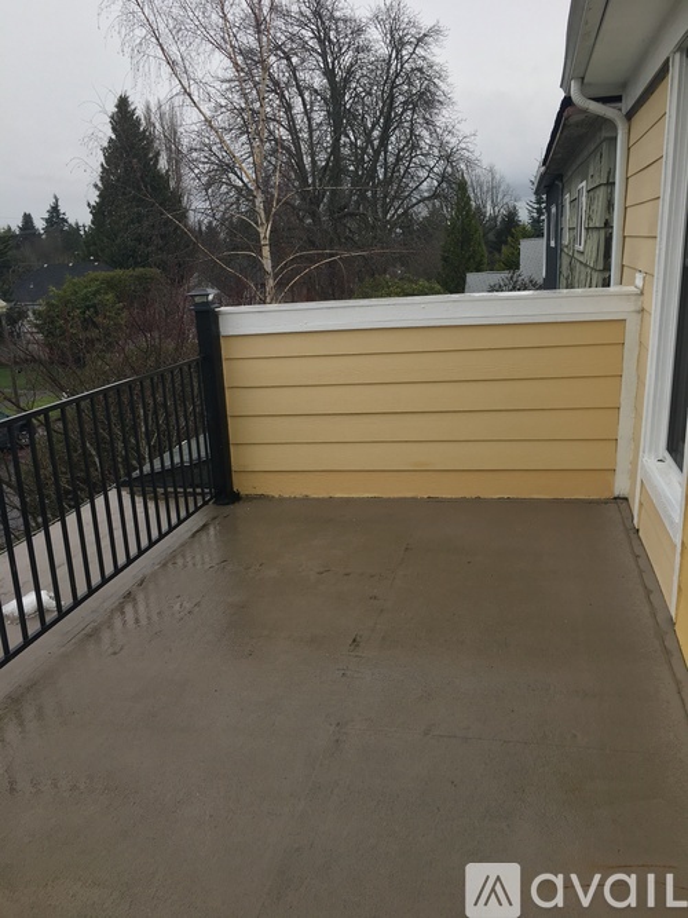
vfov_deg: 61.7
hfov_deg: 48.2
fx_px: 769
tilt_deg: -15.6
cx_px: 344
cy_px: 459
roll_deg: +4.0
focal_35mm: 29
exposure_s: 1/127
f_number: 2.2
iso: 25
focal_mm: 4.15
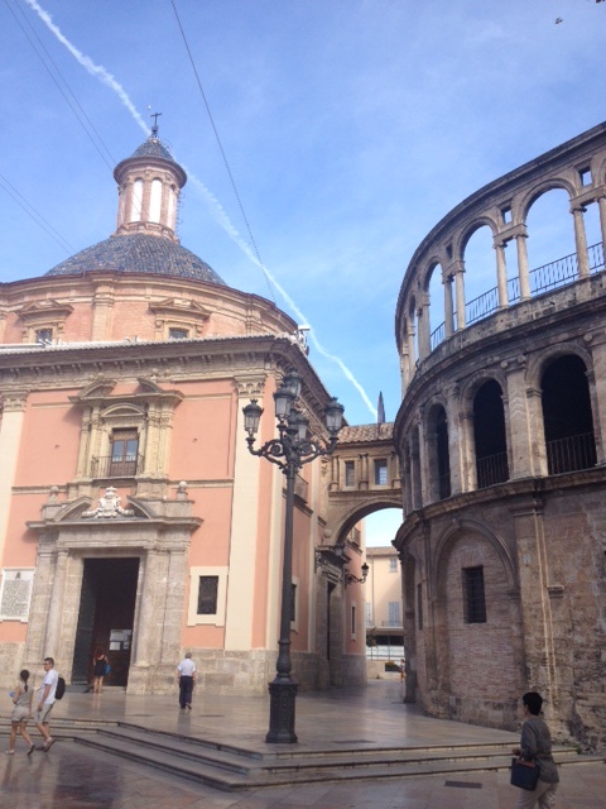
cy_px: 404
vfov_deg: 52.6
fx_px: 817
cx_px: 303
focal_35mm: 35
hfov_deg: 40.7
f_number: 2.4
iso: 50
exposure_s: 1/767
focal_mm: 4.28
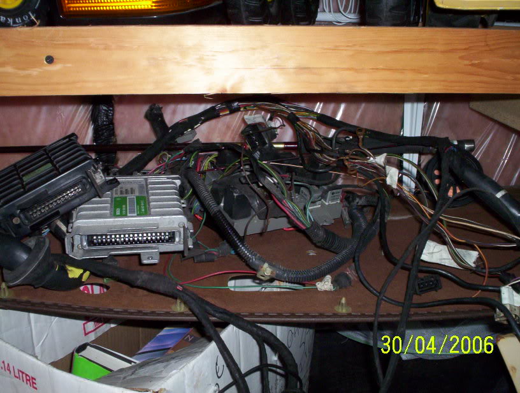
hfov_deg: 48.9
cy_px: 196
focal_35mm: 38
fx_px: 572
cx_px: 260
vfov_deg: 37.9
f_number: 4.5
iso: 140
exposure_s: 1/60
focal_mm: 4.99
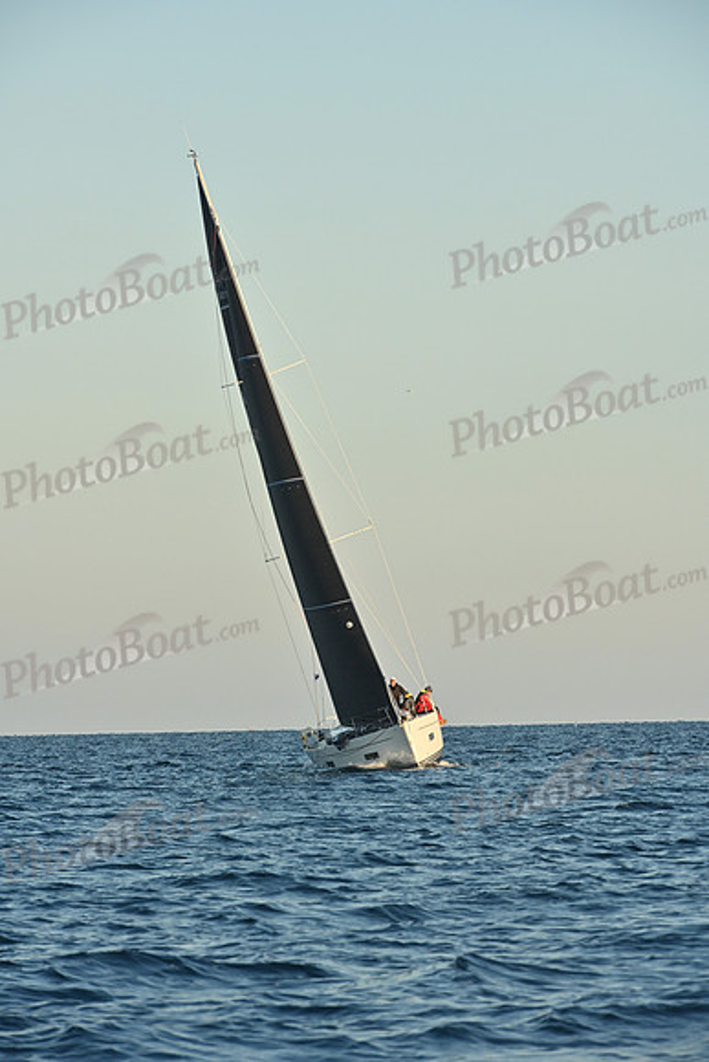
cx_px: 354
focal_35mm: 200
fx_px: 5904
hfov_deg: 6.9
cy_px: 531
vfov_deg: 10.3
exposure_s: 1/800
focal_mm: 200
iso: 800
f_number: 11
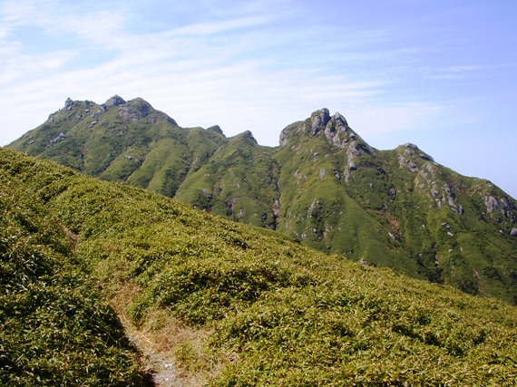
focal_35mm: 35
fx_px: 523
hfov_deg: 52.6
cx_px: 258
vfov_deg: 40.7
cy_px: 194
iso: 50
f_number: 5.6
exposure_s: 1/265
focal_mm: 5.8
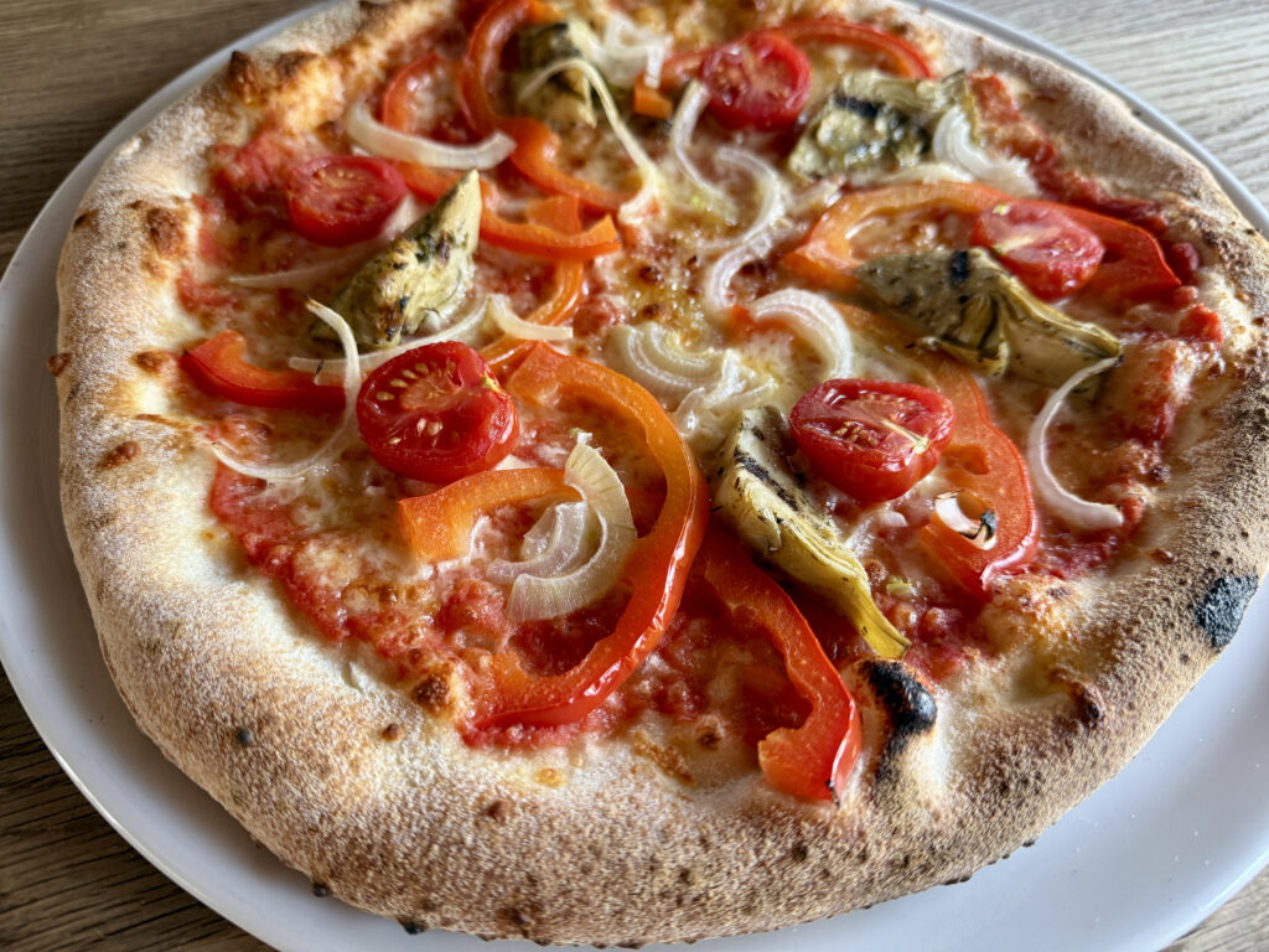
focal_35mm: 24
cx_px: 634
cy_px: 476
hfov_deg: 71.6
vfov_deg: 56.8
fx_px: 880
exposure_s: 1/69
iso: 200
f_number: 1.78
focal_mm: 6.76
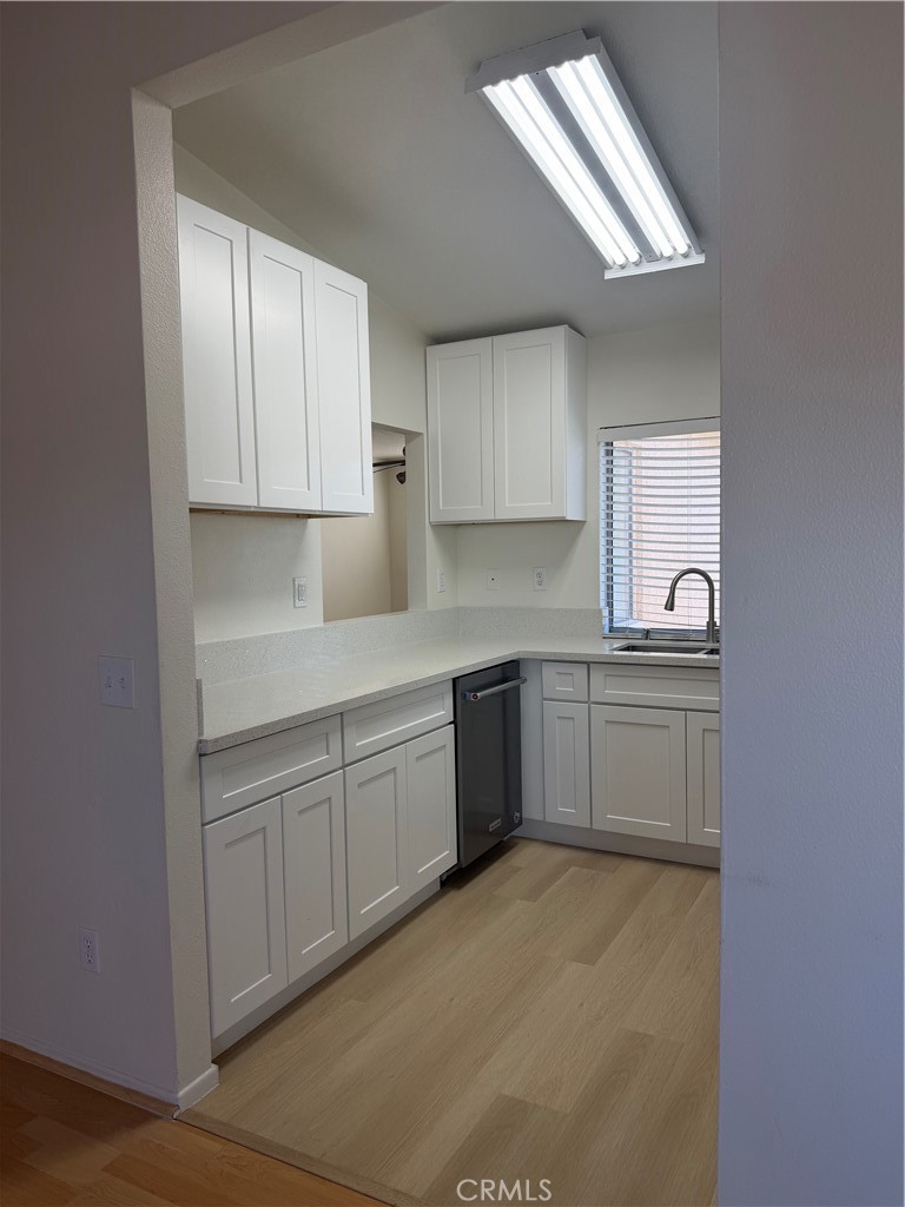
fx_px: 837
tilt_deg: -3.7
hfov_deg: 56.8
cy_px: 604
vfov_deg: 71.6
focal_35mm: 24
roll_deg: +2.2
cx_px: 452
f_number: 1.78
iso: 80
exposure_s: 1/176
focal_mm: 6.76
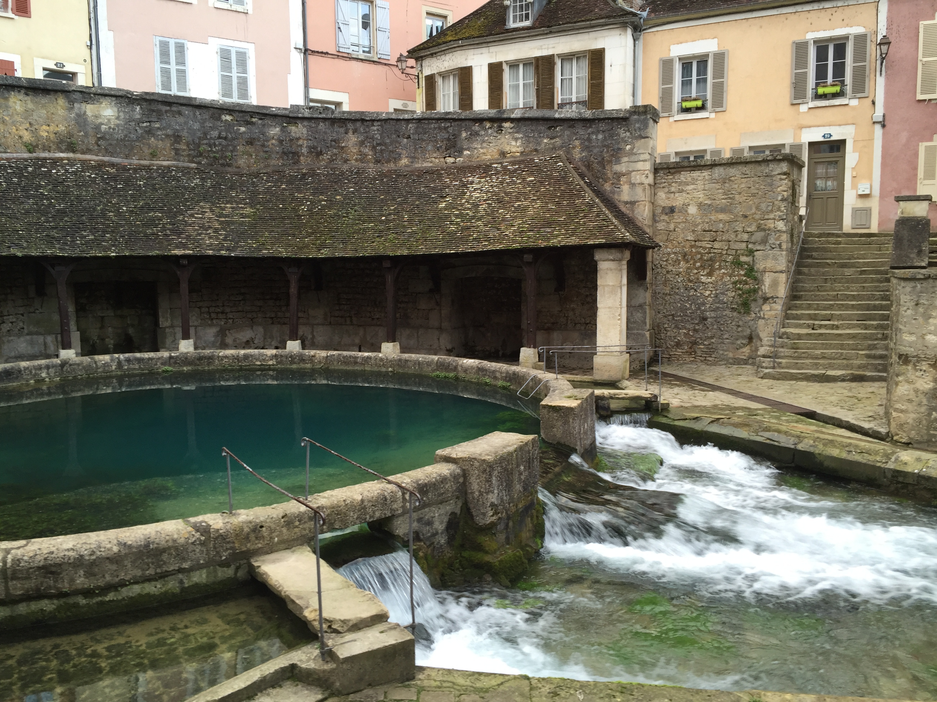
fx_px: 785
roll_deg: +1.2
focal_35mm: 29
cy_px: 351
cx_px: 468
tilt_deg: -6.1
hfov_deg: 61.7
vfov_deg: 48.2
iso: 32
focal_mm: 4.15
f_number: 2.2
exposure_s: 1/50
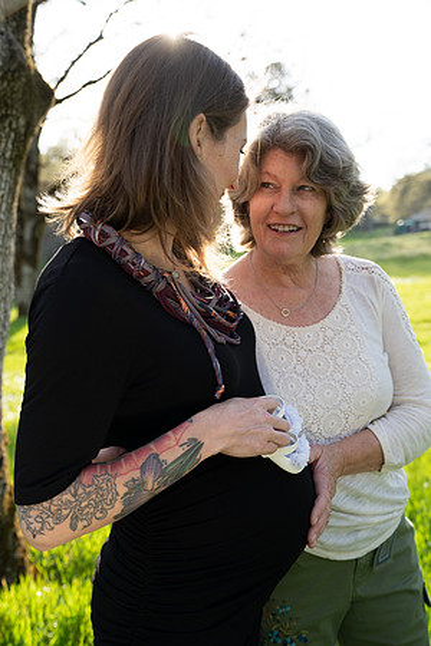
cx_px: 216
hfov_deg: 35.9
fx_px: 664
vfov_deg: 51.9
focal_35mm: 37
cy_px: 323
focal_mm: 37
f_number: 4
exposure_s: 1/250
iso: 200
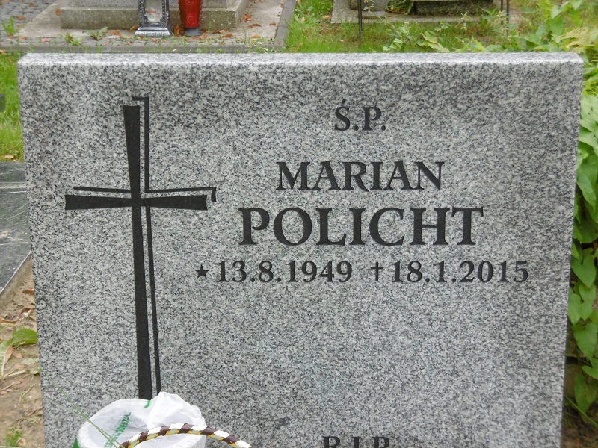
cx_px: 299
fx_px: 1347
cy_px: 224
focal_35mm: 78
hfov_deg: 25.0
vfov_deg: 18.9
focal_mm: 14
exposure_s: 1/160
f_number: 4.5
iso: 100
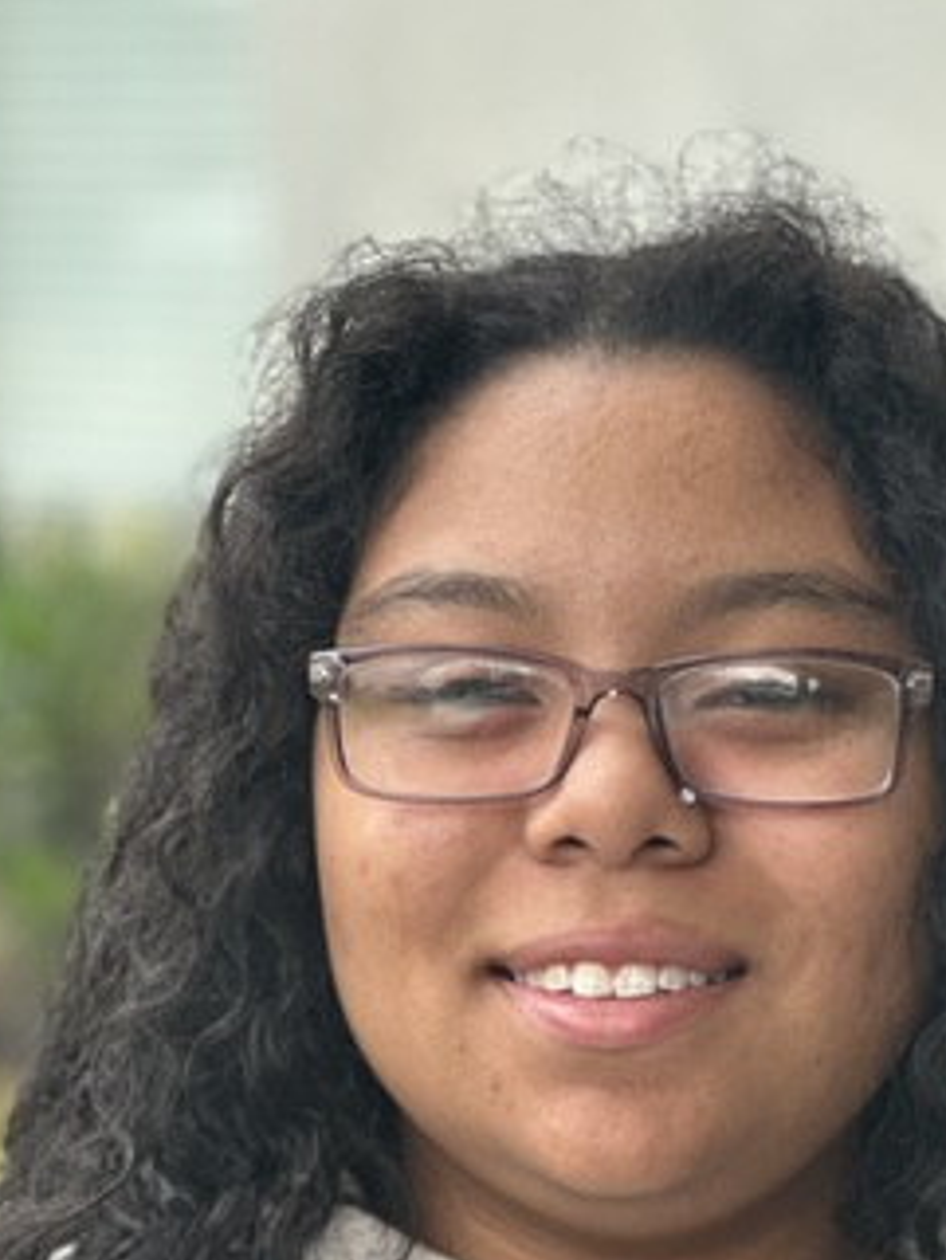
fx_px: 4370
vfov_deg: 16.4
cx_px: 677
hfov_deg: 12.3
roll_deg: -0.6
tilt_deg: -8.2
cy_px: 832
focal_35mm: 120
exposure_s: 1/121
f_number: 2.8
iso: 80
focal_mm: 9
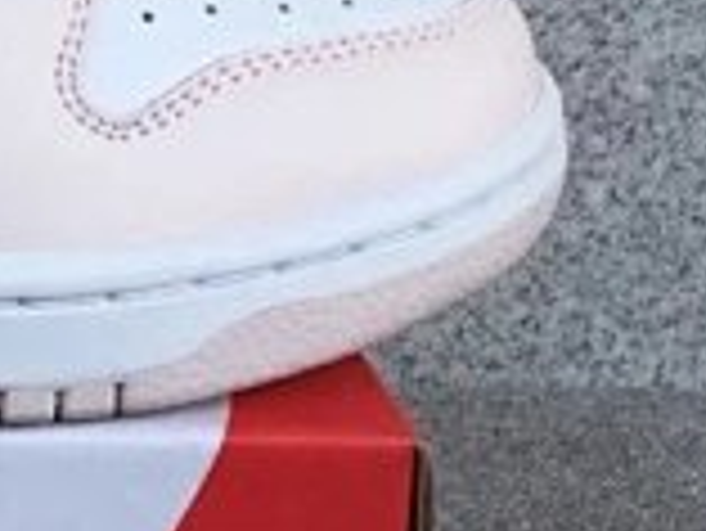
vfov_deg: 11.8
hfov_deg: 14.5
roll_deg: -0.3
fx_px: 2572
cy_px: 292
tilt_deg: -17.8
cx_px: -378
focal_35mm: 126
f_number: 2.4
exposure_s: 1/558
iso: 25
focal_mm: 3.3
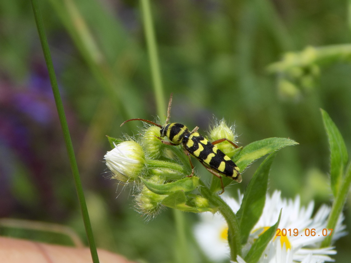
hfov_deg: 16.7
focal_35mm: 118
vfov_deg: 12.6
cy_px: 132
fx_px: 1197
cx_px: 176
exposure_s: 1/640
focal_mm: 20.9
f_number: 4.8
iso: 80
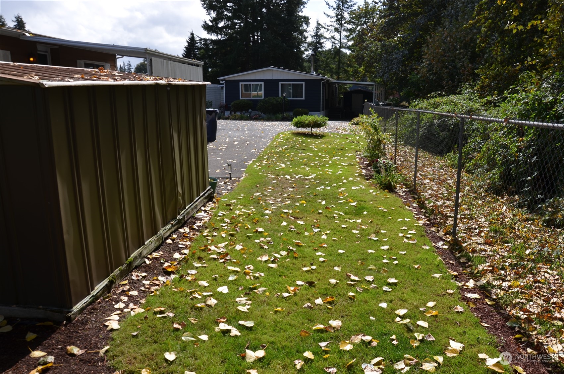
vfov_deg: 47.7
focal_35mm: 27
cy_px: 187
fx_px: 422
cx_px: 282
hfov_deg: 67.5
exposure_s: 1/250
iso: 100
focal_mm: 18
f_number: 8
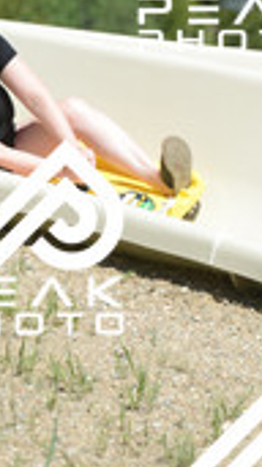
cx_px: 41
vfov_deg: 4.5
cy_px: 220
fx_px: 5912
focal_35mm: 478
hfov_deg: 2.5
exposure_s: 1/1250
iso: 450
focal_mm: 195
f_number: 6.3
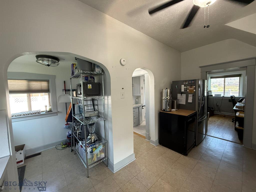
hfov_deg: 102.1
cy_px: 96
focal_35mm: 14
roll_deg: +1.9
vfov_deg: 85.7
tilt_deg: -2.5
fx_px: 104
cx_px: 128
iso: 320
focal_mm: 2.22
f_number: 2.2
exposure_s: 1/120
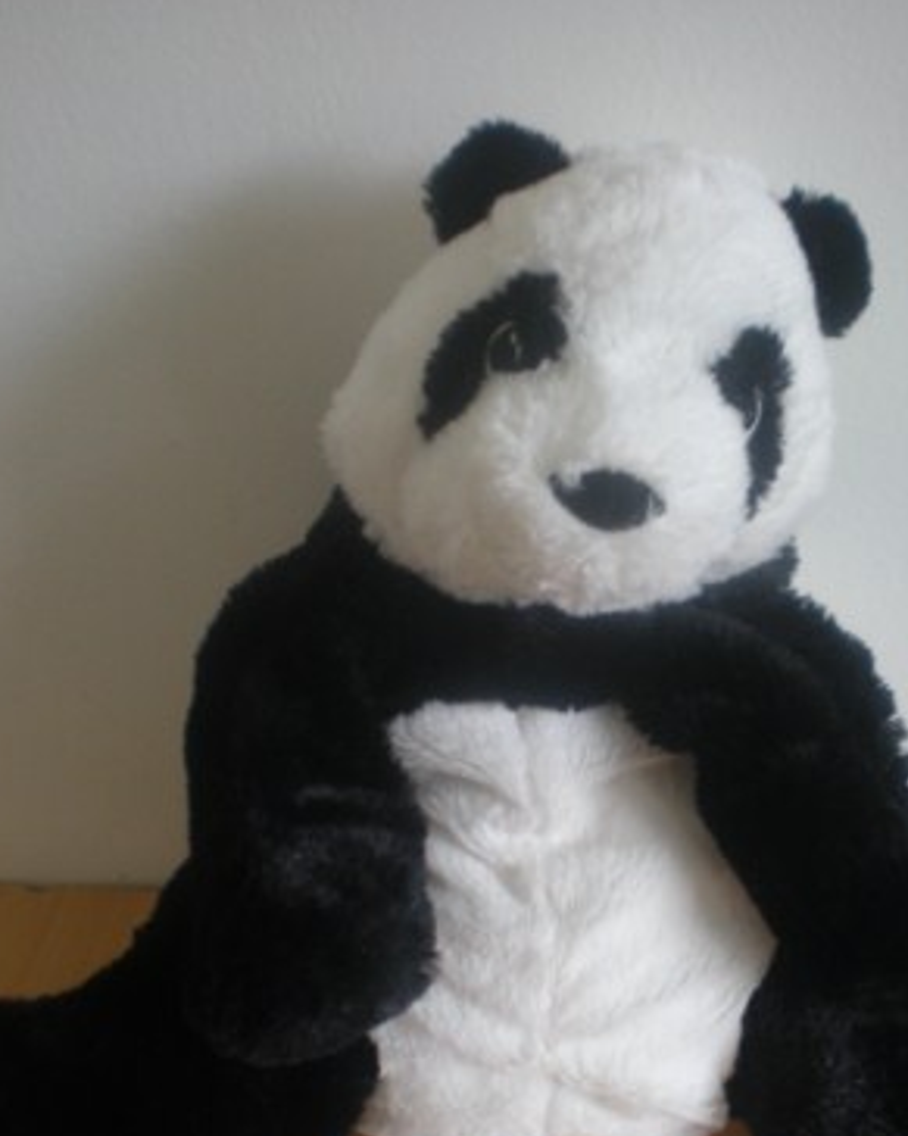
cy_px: 796
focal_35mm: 53
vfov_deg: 34.9
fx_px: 1781
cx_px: 571
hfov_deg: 28.5
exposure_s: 1/20.4
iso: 64
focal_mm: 6.3
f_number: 3.1
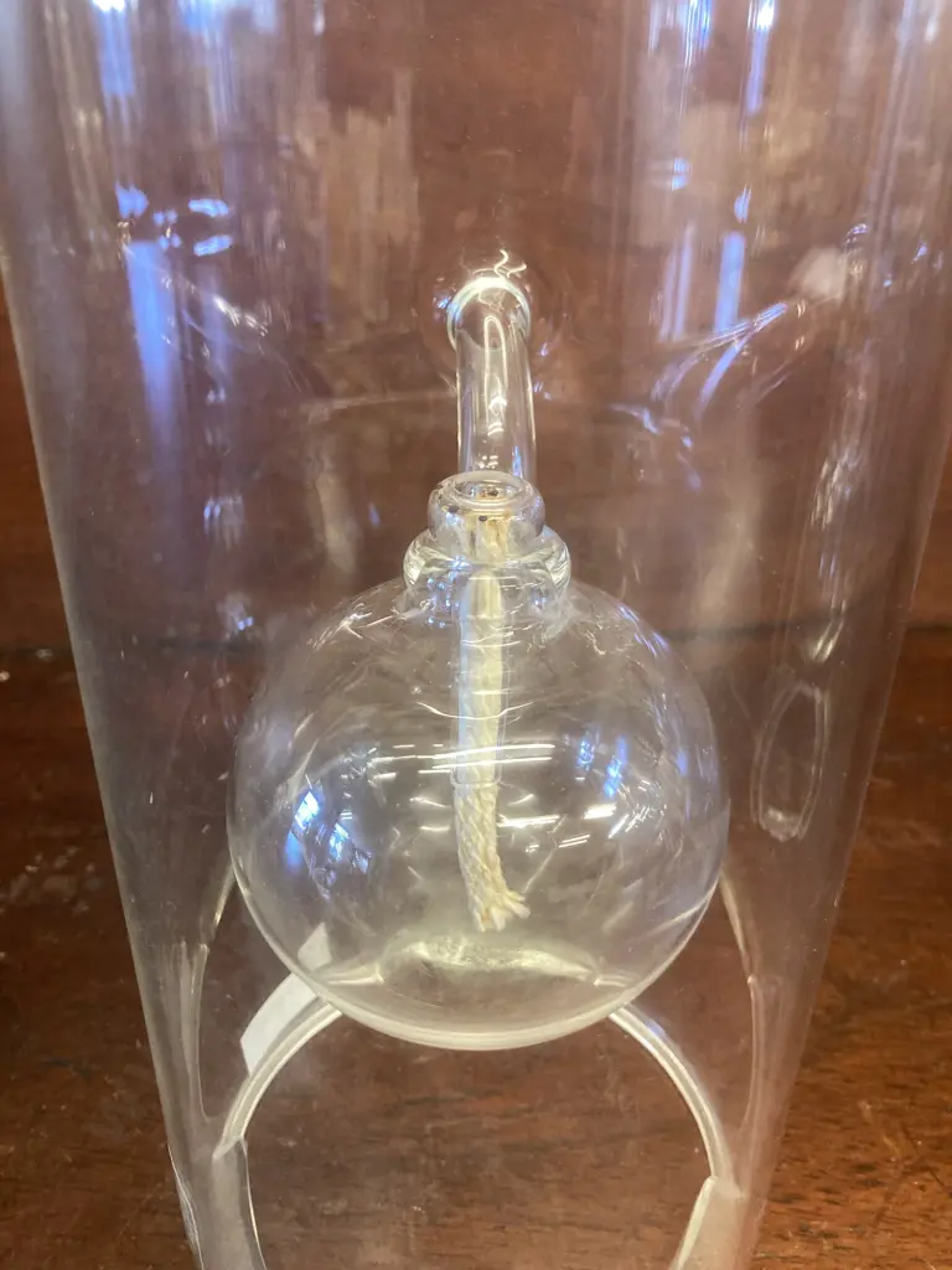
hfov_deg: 49.7
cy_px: 635
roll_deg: +0.2
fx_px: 1027
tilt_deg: -27.8
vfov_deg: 63.4
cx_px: 476
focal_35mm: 28
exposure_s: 1/50
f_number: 1.8
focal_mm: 3.99
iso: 250
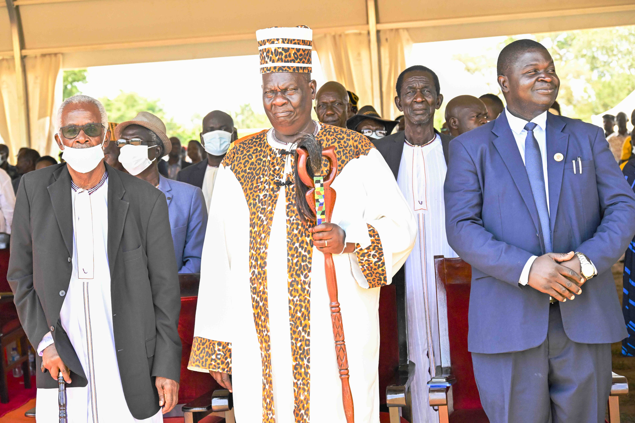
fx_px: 1340
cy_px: 212
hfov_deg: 26.7
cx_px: 318
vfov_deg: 17.9
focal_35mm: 76
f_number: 6
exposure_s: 1/1600
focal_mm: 76
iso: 5600
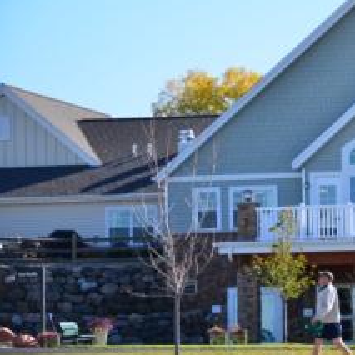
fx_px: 2854
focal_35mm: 246
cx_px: 372
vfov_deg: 7.1
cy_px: 132
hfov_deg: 7.1
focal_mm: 92
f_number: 5.6
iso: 100
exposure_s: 1/250
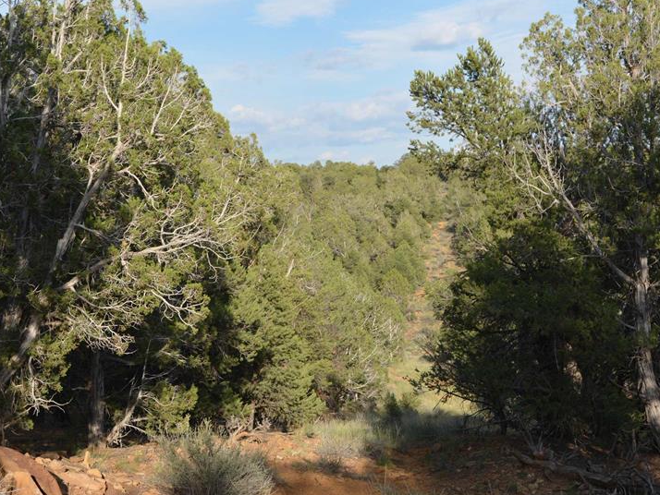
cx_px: 336
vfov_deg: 23.7
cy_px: 226
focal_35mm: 62
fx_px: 1183
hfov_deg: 31.2
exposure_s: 1/200
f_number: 7.1
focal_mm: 30
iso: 100
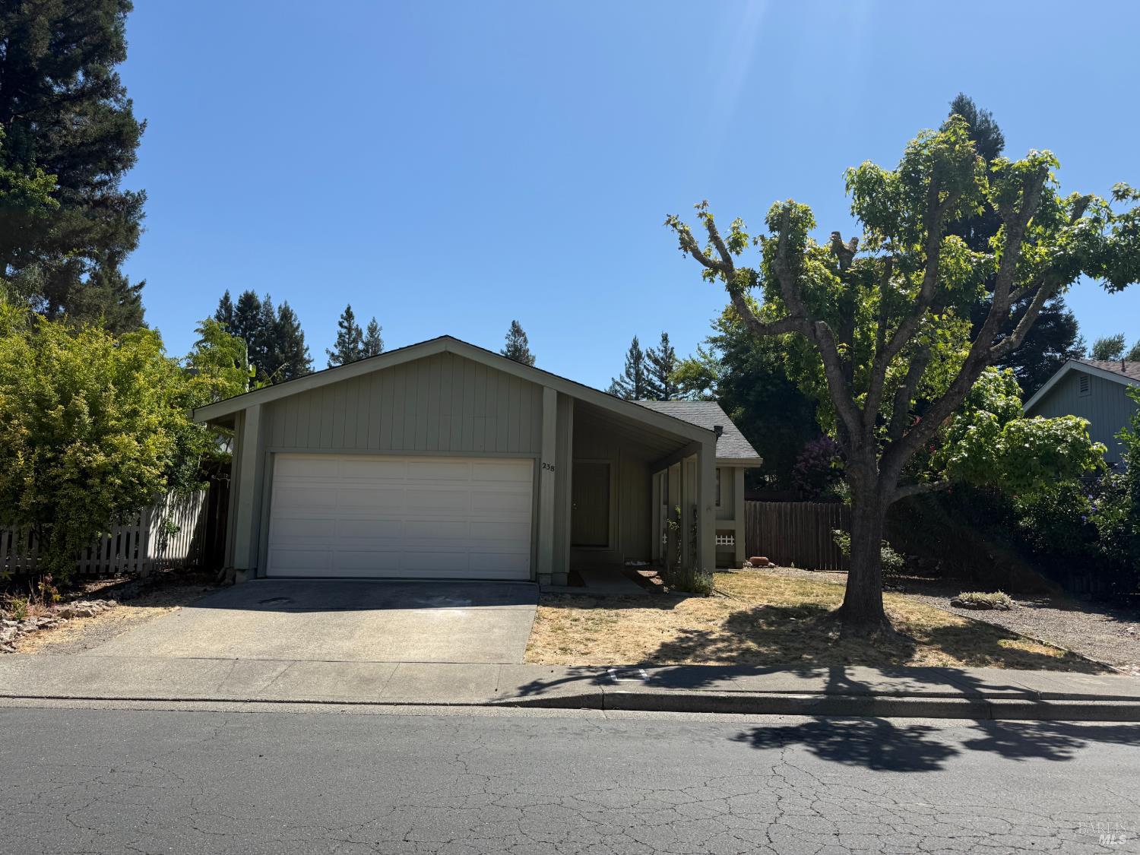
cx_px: 570
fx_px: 790
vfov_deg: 56.8
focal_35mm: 24
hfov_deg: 71.6
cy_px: 428
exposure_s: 1/4975
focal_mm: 6.76
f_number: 1.78
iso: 80
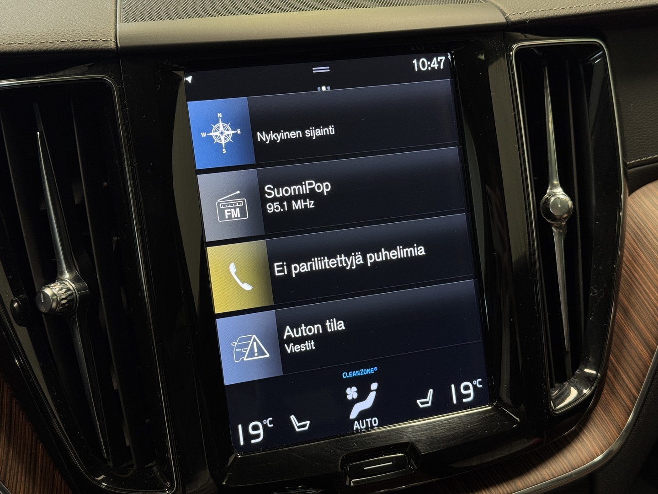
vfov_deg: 30.3
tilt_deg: -22.8
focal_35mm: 48
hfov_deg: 39.7
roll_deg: -0.1
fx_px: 912
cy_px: 247
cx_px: 329
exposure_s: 1/50
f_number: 1.78
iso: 80
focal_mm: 6.76
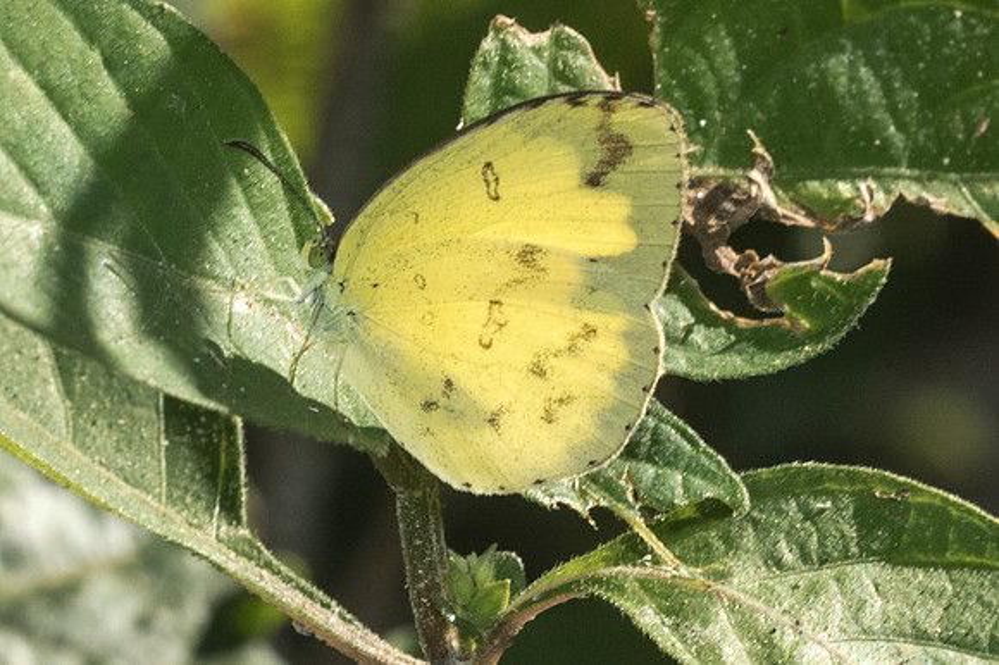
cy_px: 355
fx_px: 18890
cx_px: 500
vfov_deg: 2.0
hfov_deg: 3.0
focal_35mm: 681
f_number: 16
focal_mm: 150
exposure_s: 1/250
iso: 1000
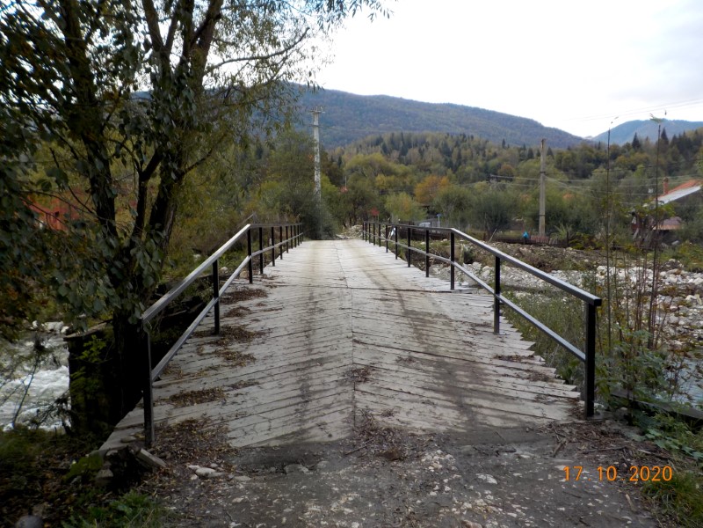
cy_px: 264
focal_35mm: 30
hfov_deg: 60.0
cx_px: 352
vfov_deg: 46.8
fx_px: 609
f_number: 3.3
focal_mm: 4.1
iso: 125
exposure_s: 1/250
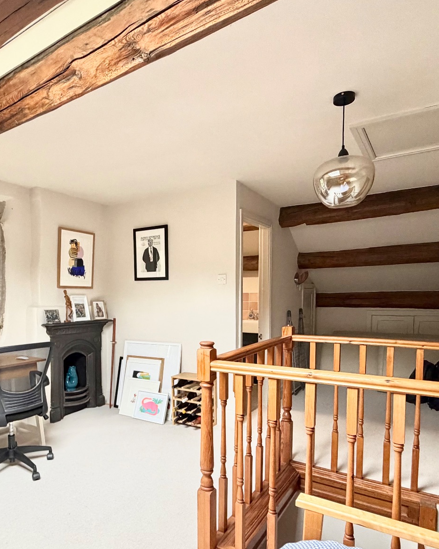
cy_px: 322
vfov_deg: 69.7
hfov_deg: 57.7
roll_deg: +1.1
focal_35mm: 24
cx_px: 153
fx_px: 390
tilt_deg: -4.6
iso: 320
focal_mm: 2.22
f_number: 2.2
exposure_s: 1/98
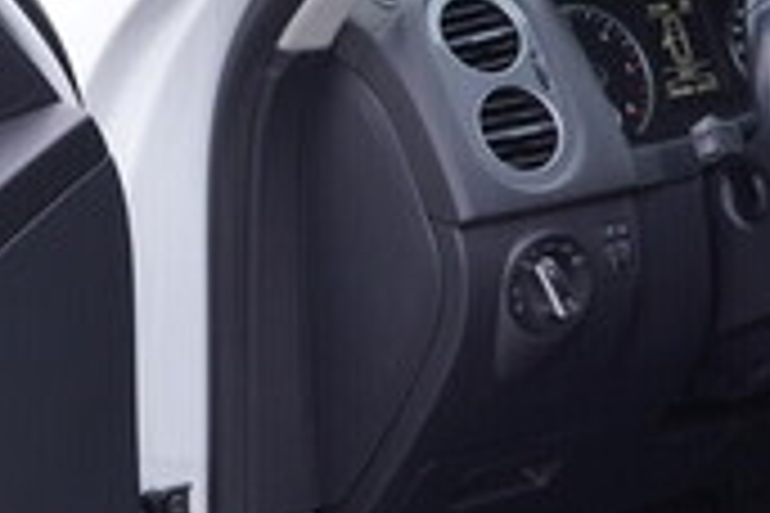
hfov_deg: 17.6
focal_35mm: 116
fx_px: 2481
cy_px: 250
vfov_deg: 11.8
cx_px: 369
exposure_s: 1/50
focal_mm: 24
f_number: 3.2
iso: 125
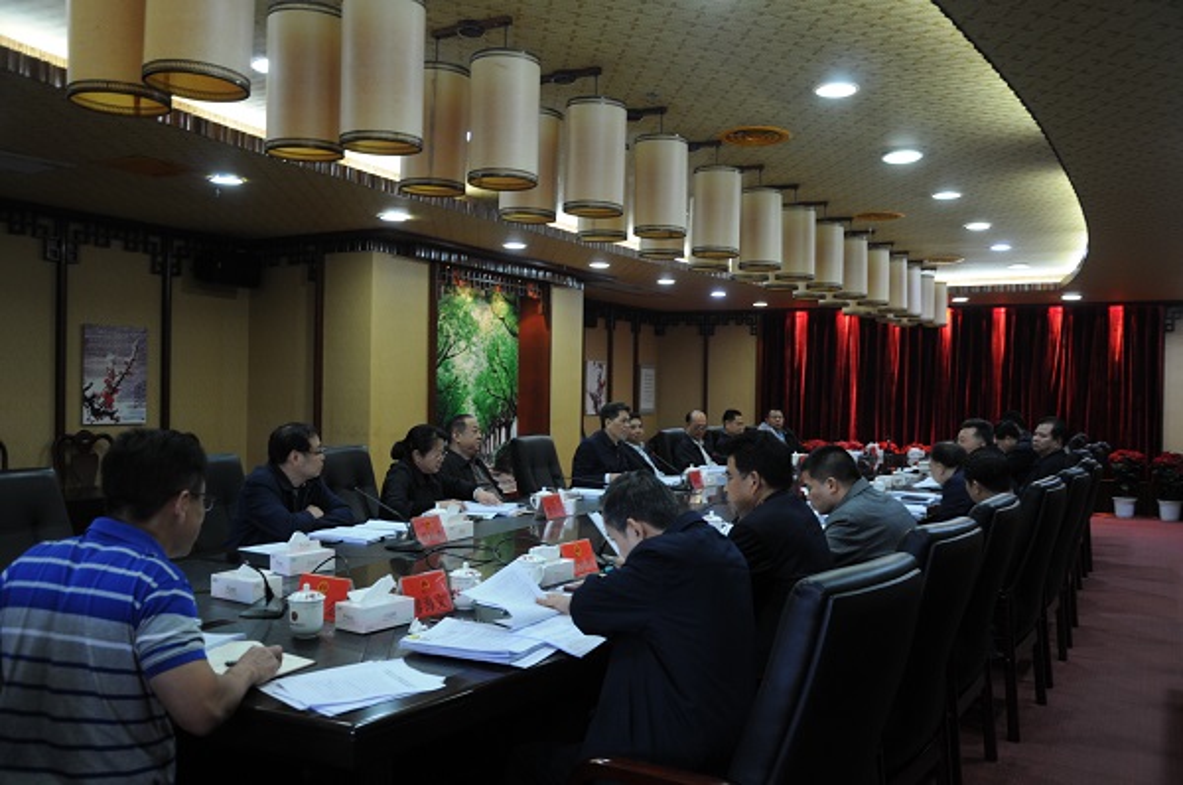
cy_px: 392
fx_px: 1033
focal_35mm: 32
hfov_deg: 59.6
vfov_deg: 41.6
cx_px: 592
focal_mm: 21
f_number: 3.8
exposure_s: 1/30
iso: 450
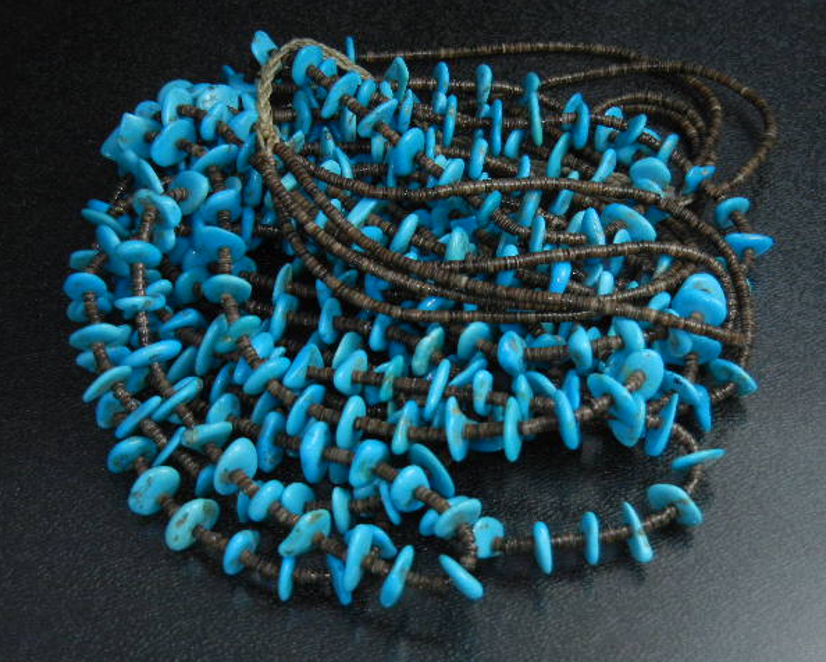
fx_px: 1517
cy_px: 332
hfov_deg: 30.5
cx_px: 394
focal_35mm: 62
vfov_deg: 24.6
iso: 800
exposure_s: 1/30
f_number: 8
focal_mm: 10.6
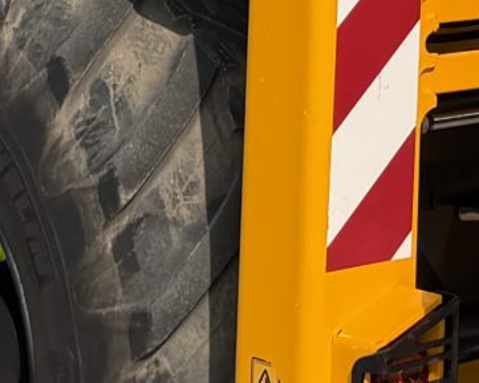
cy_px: -364
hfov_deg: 11.2
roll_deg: -0.7
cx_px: 697
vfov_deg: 8.8
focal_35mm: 166
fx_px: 2354
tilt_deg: +2.5
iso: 80
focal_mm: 6.76
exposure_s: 1/5319
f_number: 1.78
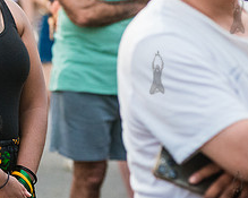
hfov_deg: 5.0
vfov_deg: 4.0
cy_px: 21
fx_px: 2854
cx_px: -56
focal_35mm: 389
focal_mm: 135
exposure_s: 1/2000
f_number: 4.5
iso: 3200
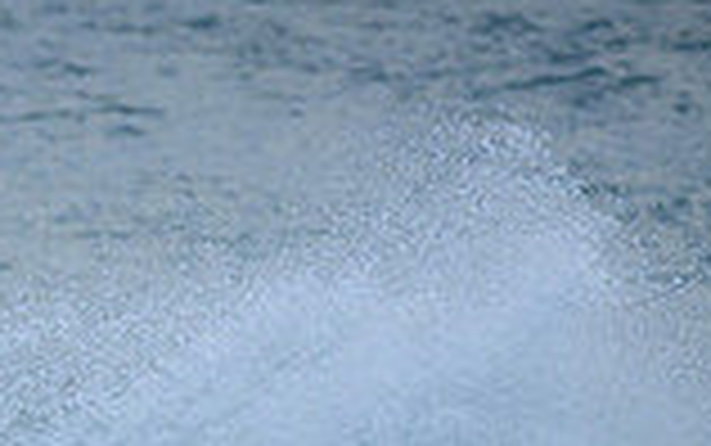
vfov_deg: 0.4
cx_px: -126
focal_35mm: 3057
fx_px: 59278
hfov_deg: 0.7
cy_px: 552
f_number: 6.3
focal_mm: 800
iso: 800
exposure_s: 1/2000
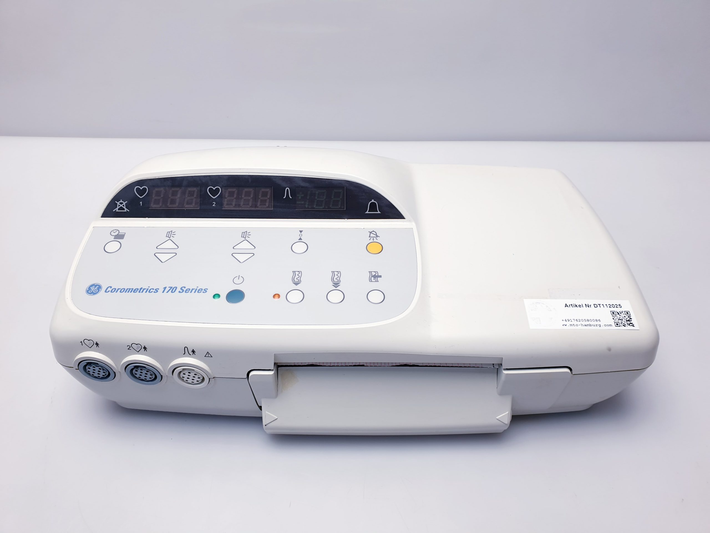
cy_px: 266
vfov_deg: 53.1
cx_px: 355
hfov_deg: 67.3
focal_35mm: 26
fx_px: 533
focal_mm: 4.3
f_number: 2.4
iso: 50
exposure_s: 1/100
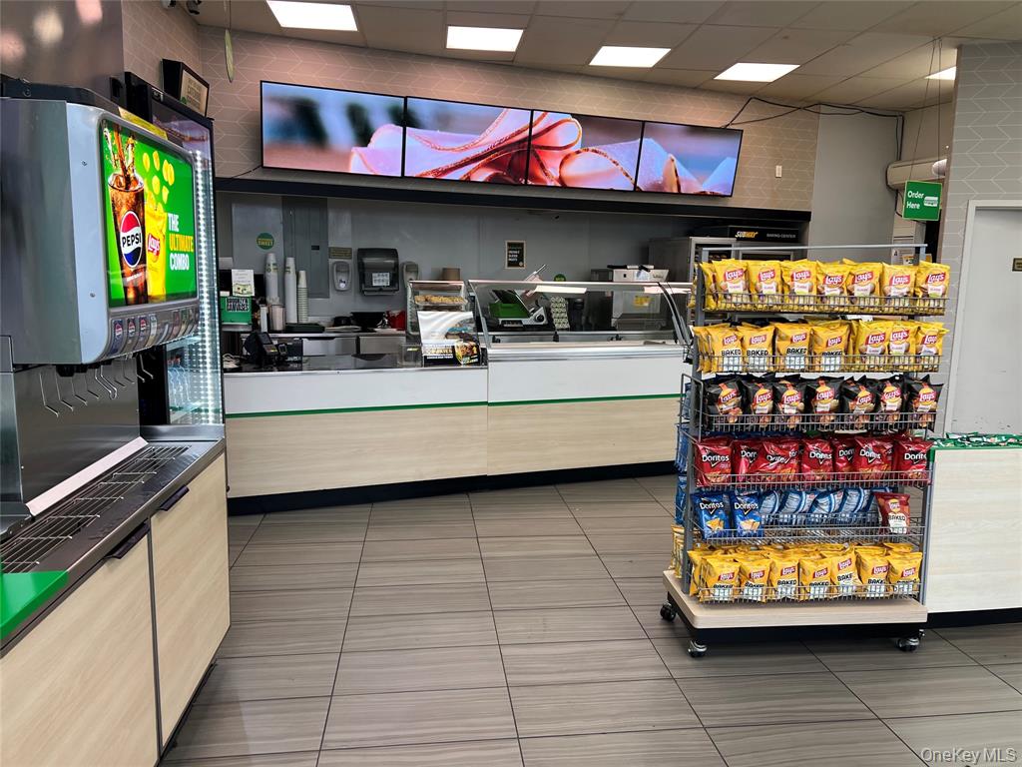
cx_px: 511
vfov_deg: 53.1
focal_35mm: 26
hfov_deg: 67.3
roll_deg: -0.5
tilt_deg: -8.1
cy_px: 384
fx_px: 768
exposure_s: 1/66
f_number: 1.5
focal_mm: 5.7
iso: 50
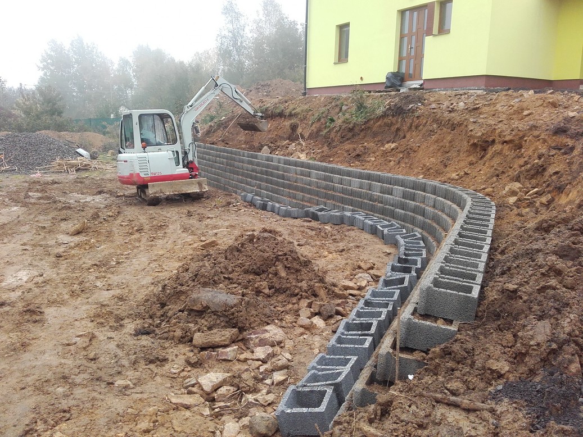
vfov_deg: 45.5
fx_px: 522
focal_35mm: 31
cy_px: 218
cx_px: 292
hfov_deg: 58.3
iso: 50
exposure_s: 1/115
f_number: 2.2
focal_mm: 3.3
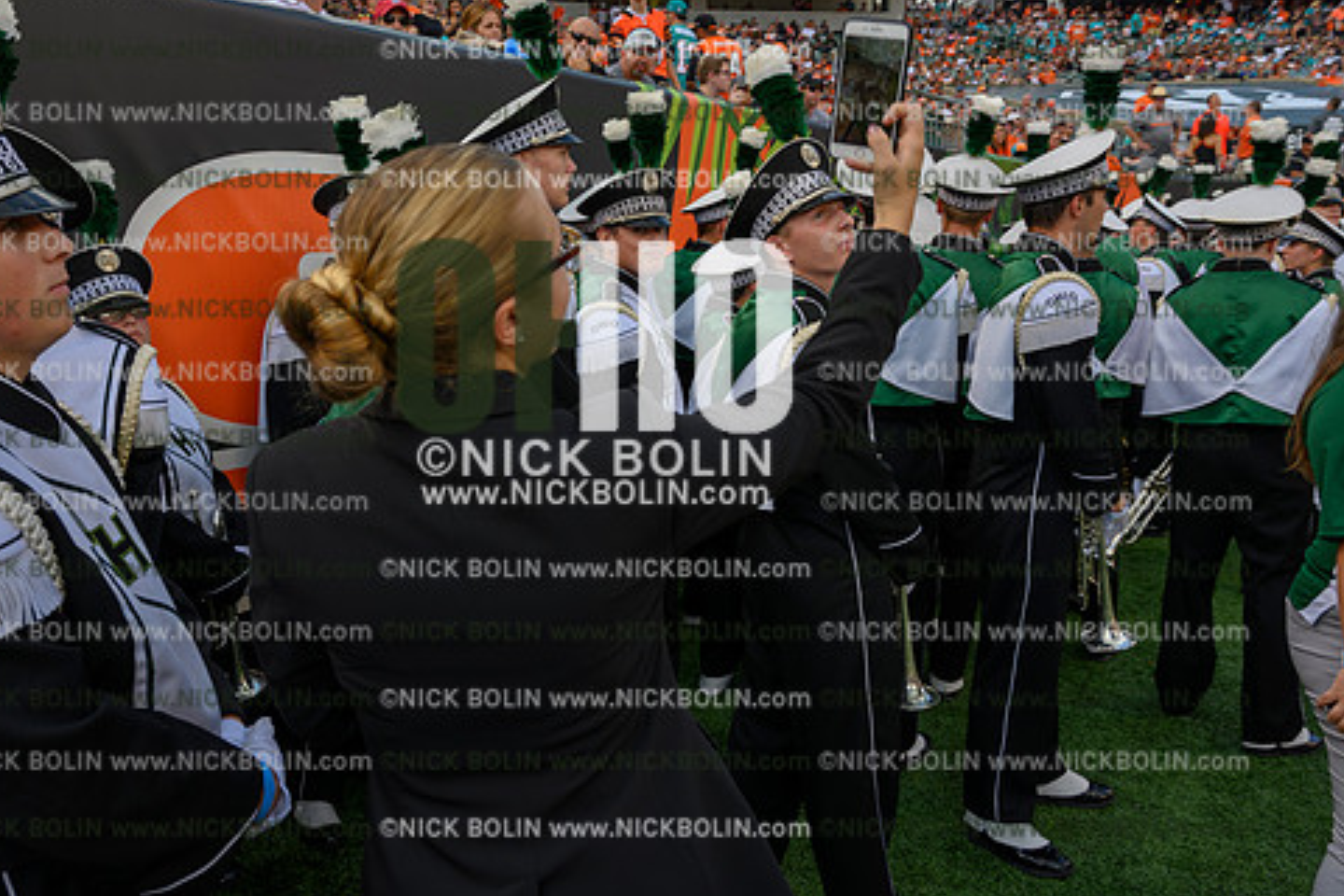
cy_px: 374
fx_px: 1083
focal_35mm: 29
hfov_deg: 63.5
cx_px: 594
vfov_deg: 44.8
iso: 80
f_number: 7.1
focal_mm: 24
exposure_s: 1/100
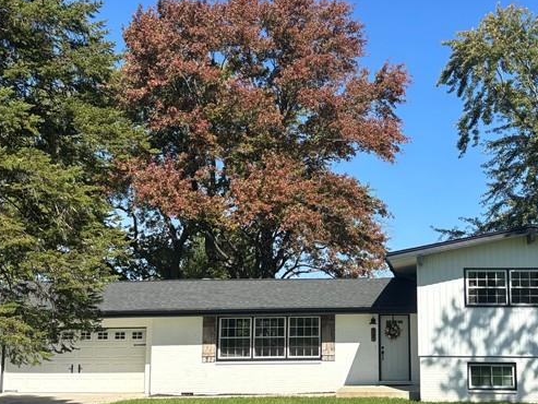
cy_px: 214
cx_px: 354
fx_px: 839
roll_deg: +0.2
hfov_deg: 35.2
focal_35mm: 54
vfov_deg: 27.0
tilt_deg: +7.9
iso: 50
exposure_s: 1/2342
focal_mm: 5.96
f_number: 1.6
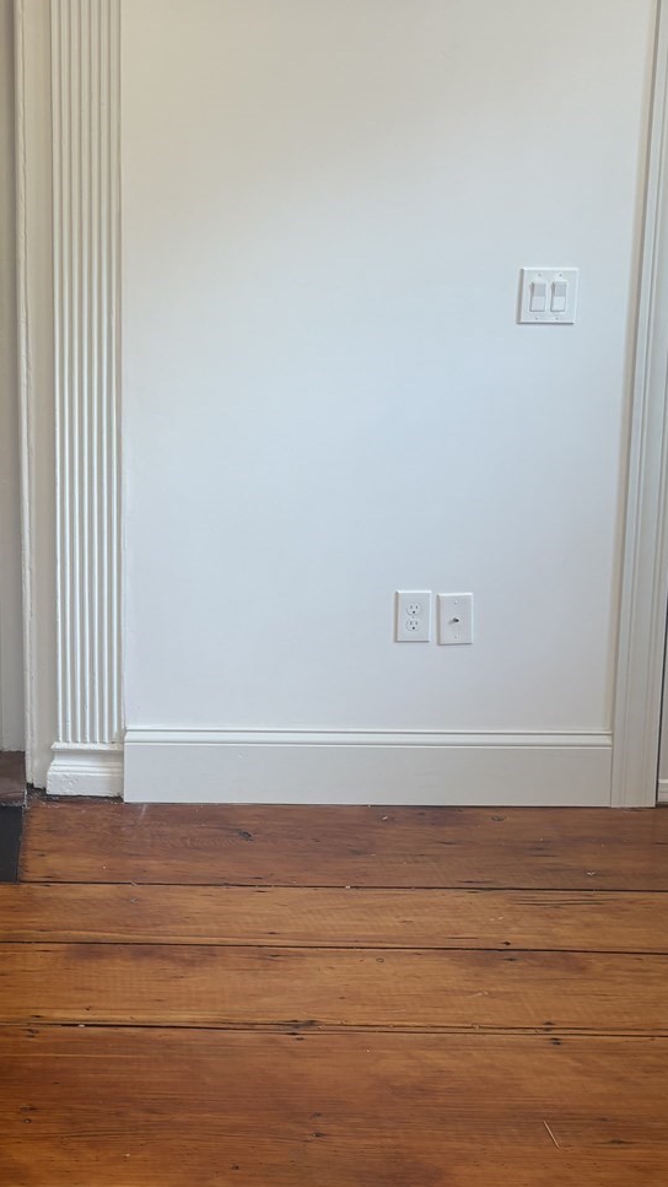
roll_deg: -0.1
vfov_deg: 45.3
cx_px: 32
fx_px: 1417
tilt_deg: -8.9
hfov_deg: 25.5
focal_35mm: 45
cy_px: 495
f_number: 1.6
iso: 64
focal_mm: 5.96
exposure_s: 1/121
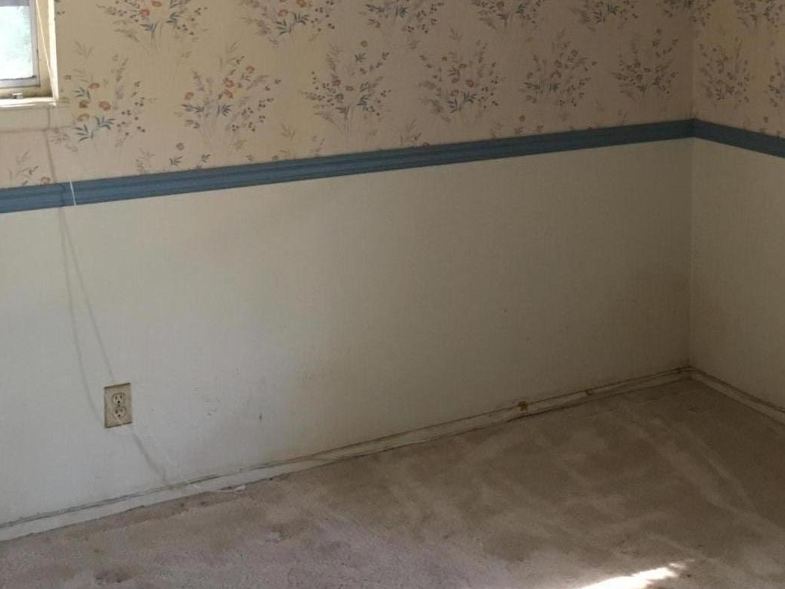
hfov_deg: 33.4
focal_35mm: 56
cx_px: 629
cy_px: 105
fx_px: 1270
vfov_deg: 25.6
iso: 80
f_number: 2.2
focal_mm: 4.15
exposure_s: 1/8
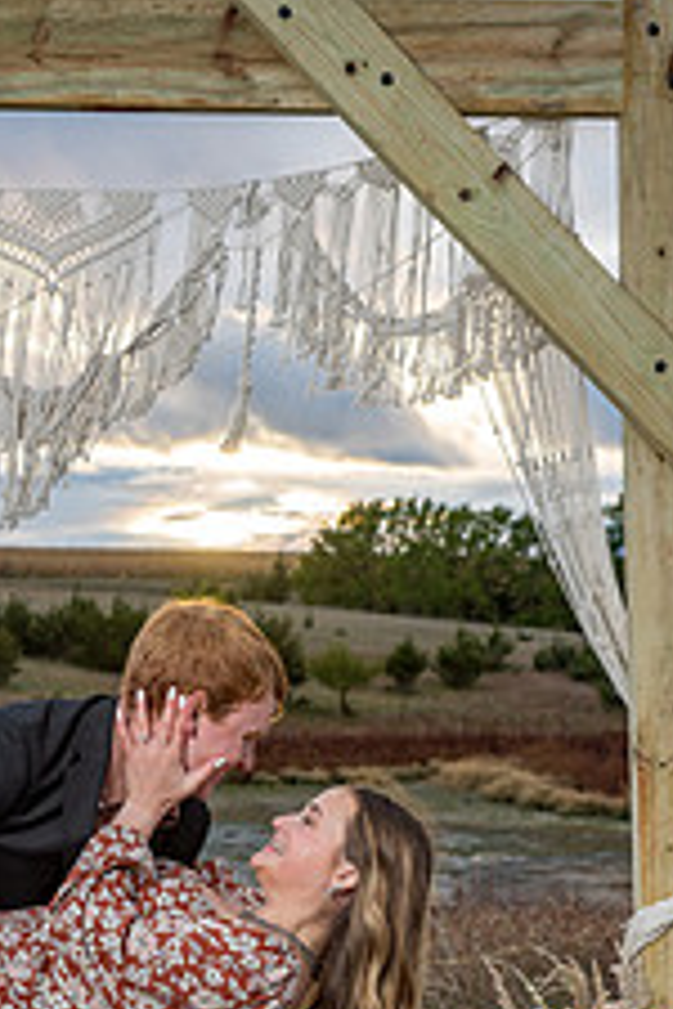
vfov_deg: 27.2
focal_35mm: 70
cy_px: 1005
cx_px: 54
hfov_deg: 19.1
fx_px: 1963
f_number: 5
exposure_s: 1/160
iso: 320
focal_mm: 35
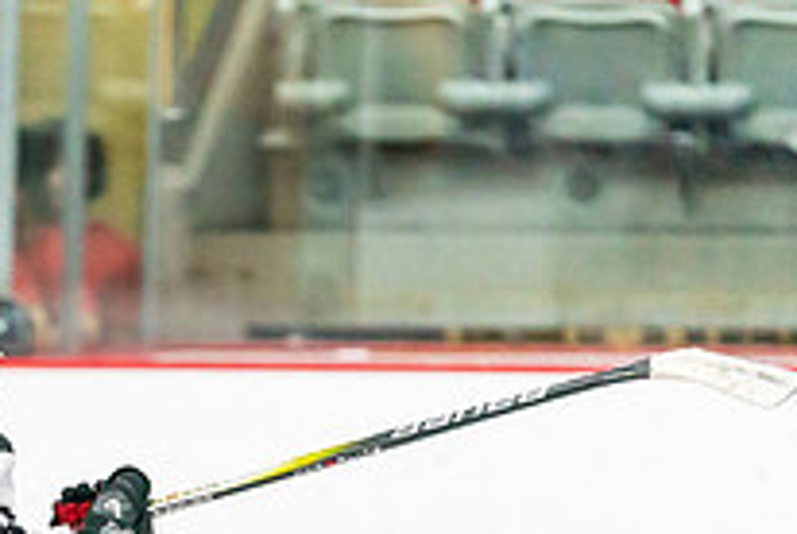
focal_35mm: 562
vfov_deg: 2.5
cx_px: 23
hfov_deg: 3.7
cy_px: 729
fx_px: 12460
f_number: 2.8
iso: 3200
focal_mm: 200
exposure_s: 1/1250
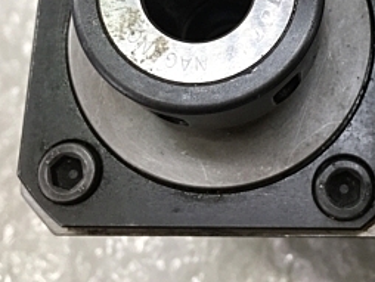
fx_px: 792
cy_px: -28
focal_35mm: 73
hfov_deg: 25.8
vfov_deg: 19.4
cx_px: 337
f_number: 2.2
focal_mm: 4.15
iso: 40
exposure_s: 1/120
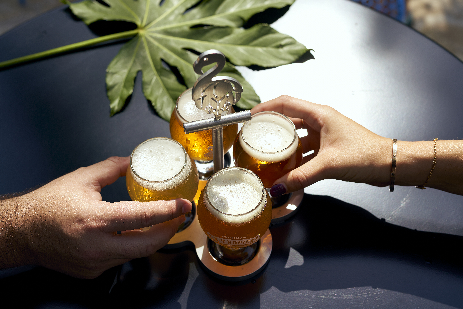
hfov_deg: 39.6
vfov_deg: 27.0
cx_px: 232
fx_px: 643
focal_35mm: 50
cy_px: 154
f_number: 5
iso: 100
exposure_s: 1/500
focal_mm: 50
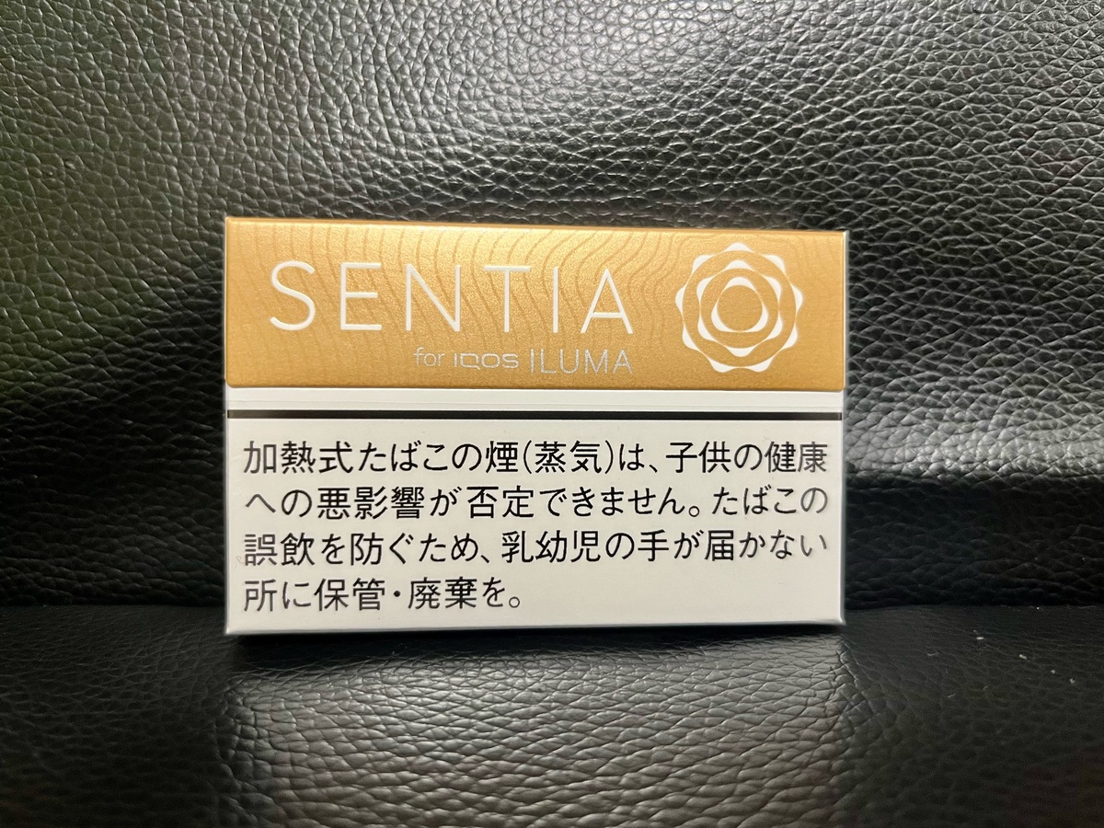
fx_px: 829
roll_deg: +0.9
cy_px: 414
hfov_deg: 67.3
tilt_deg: -19.9
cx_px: 552
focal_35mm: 26
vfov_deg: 53.1
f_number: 1.6
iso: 250
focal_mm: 5.1
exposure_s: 1/60
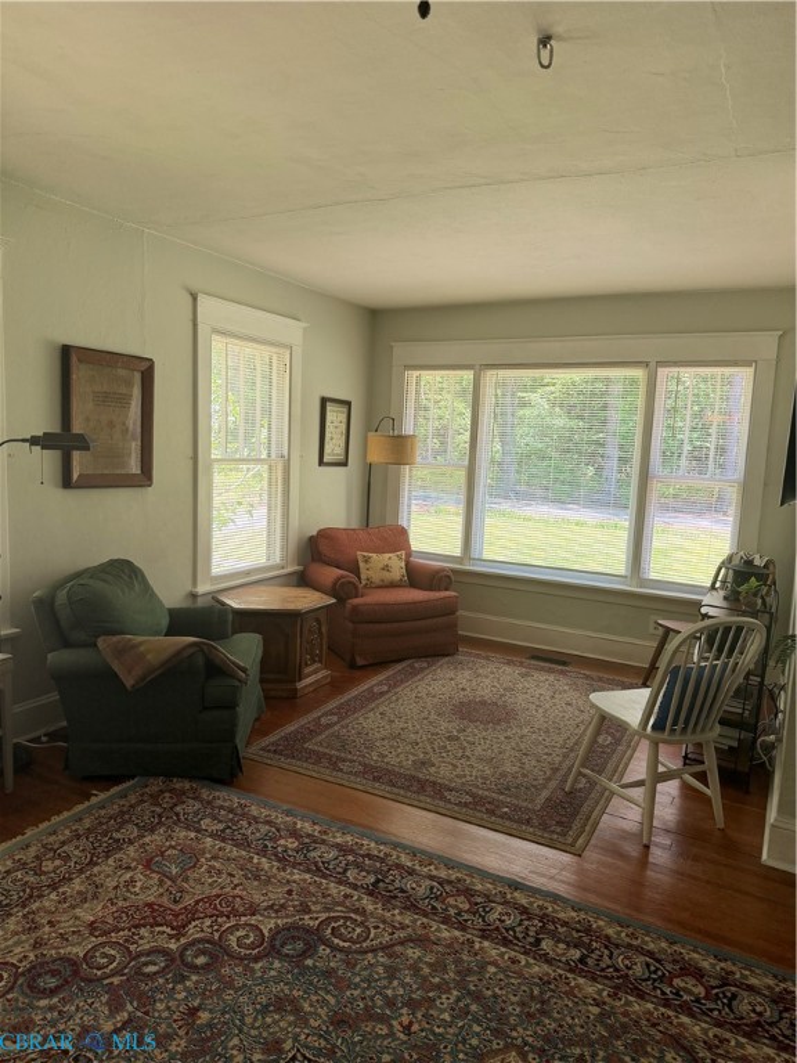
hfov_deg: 56.8
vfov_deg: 71.6
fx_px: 737
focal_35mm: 24
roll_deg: -1.6
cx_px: 398
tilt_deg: -6.5
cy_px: 532
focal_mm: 6.76
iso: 160
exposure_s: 1/220
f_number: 1.78
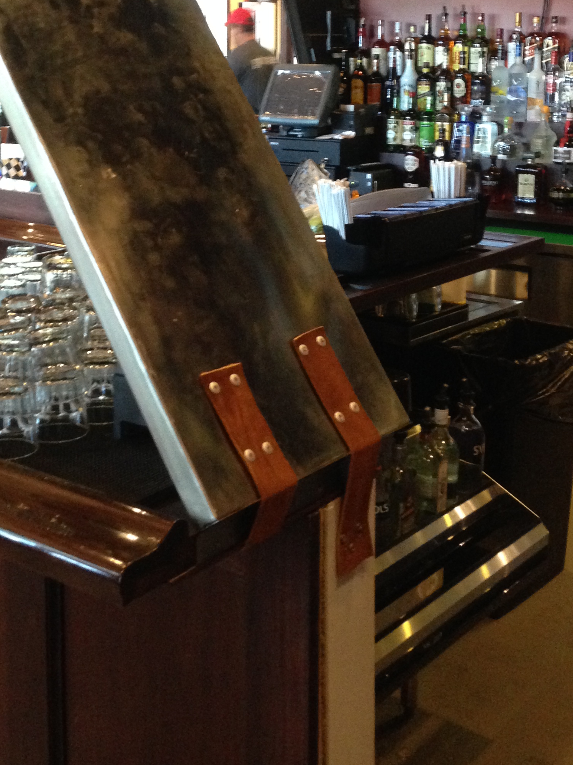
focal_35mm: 54
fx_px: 1192
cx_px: 228
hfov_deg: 27.0
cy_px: 234
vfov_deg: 35.1
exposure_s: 1/20
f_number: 2.4
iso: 400
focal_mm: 4.12
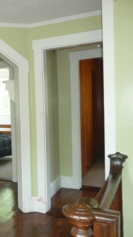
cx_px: -22
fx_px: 270
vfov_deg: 47.4
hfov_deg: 25.2
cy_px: 121
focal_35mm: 43
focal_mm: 4.7
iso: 250
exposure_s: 1/30
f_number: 3.3
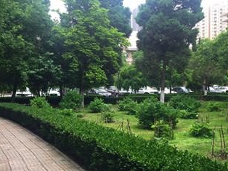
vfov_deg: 38.5
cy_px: 98
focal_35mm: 37
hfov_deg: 50.1
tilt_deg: -0.1
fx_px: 244
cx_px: 125
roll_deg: -0.3
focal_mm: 4.15
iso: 40
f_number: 2.2
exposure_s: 1/100
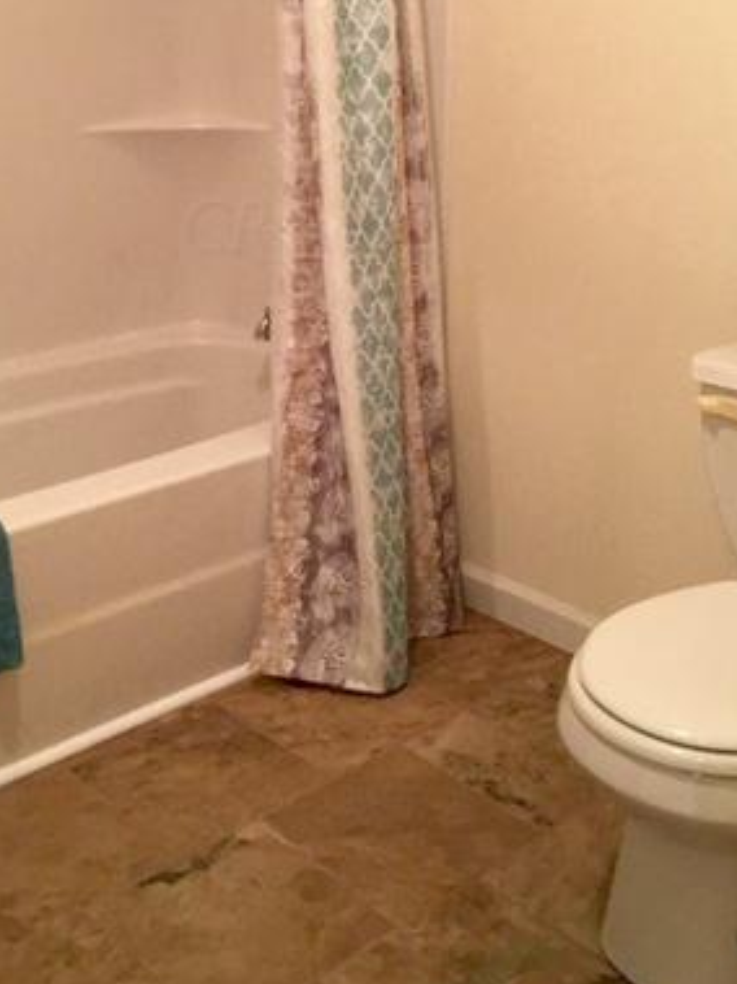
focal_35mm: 49
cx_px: 304
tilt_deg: -9.0
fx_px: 1392
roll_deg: -0.1
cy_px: 223
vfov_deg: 37.8
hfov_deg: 29.6
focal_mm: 4.15
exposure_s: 1/15
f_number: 2.2
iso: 100
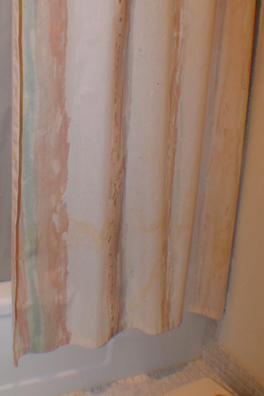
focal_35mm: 75
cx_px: 61
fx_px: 825
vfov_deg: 26.9
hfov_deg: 18.1
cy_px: 144
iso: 800
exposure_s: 1/80
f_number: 4.5
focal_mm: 24
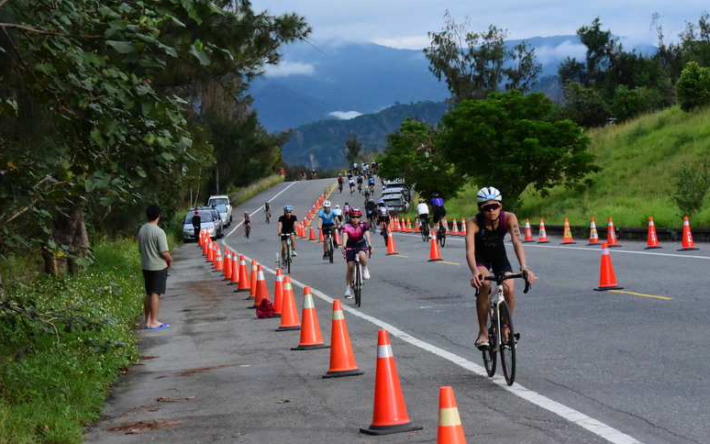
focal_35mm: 113
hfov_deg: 18.4
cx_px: 354
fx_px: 2187
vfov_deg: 11.6
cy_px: 225
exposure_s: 1/3200
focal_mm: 110
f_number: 14
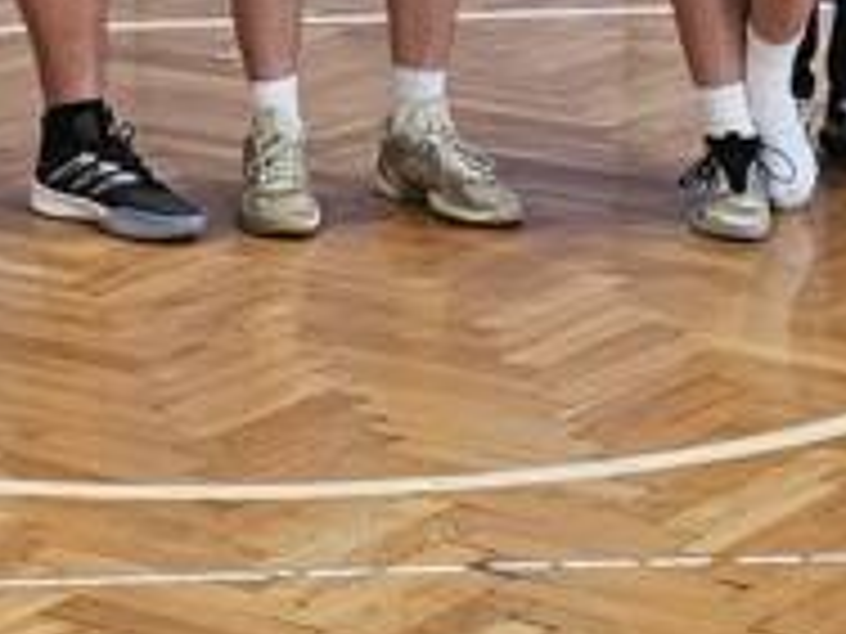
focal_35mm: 147
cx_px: 27
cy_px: -737
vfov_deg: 9.3
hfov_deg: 13.3
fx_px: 3593
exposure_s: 1/101
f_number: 1.7
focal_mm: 6.3
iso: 125
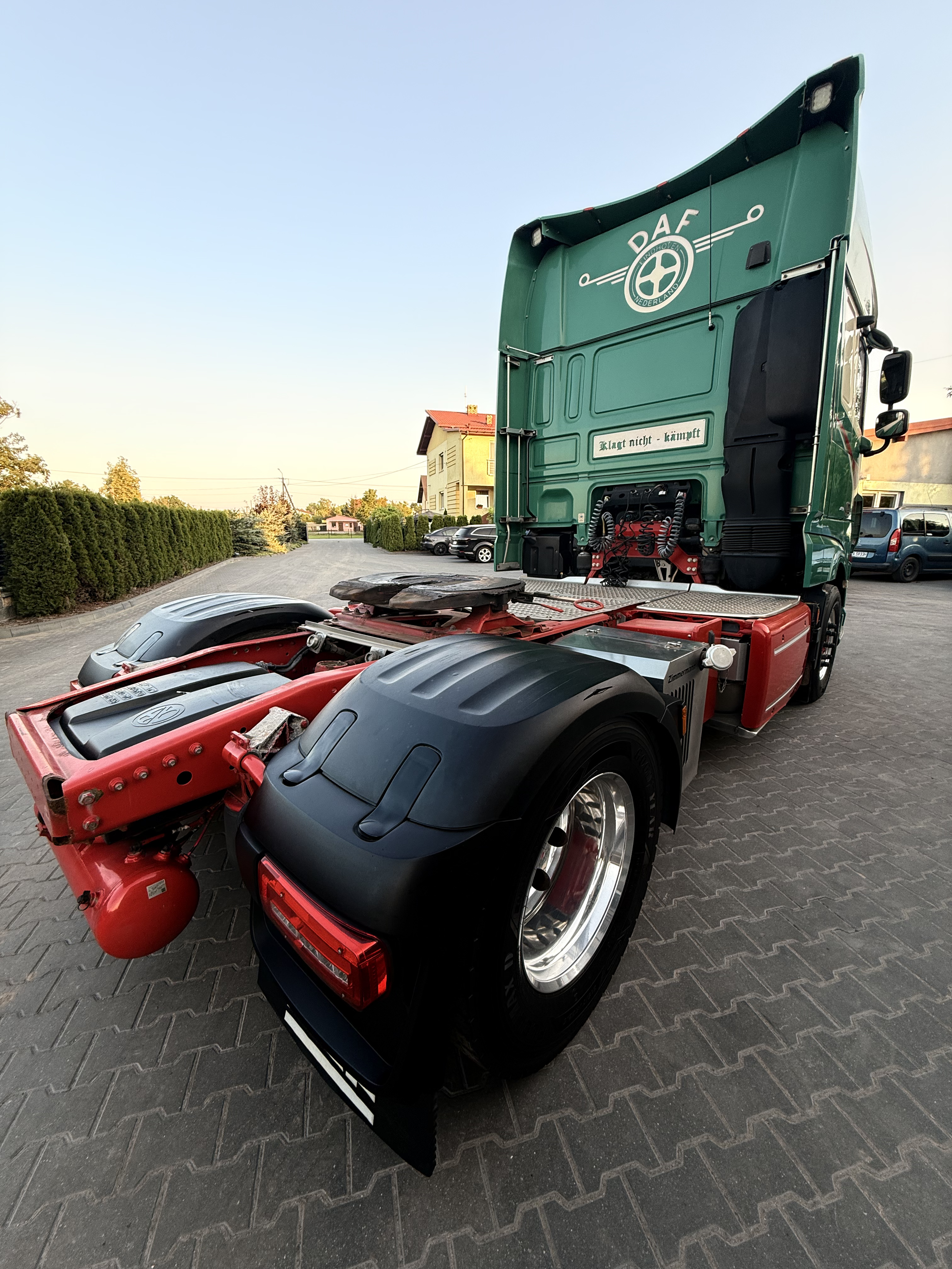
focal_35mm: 14
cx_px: 476
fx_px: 513
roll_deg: -1.8
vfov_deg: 102.1
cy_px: 634
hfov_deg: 85.7
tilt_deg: -10.8
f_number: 2.2
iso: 64
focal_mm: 2.22
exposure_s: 1/121
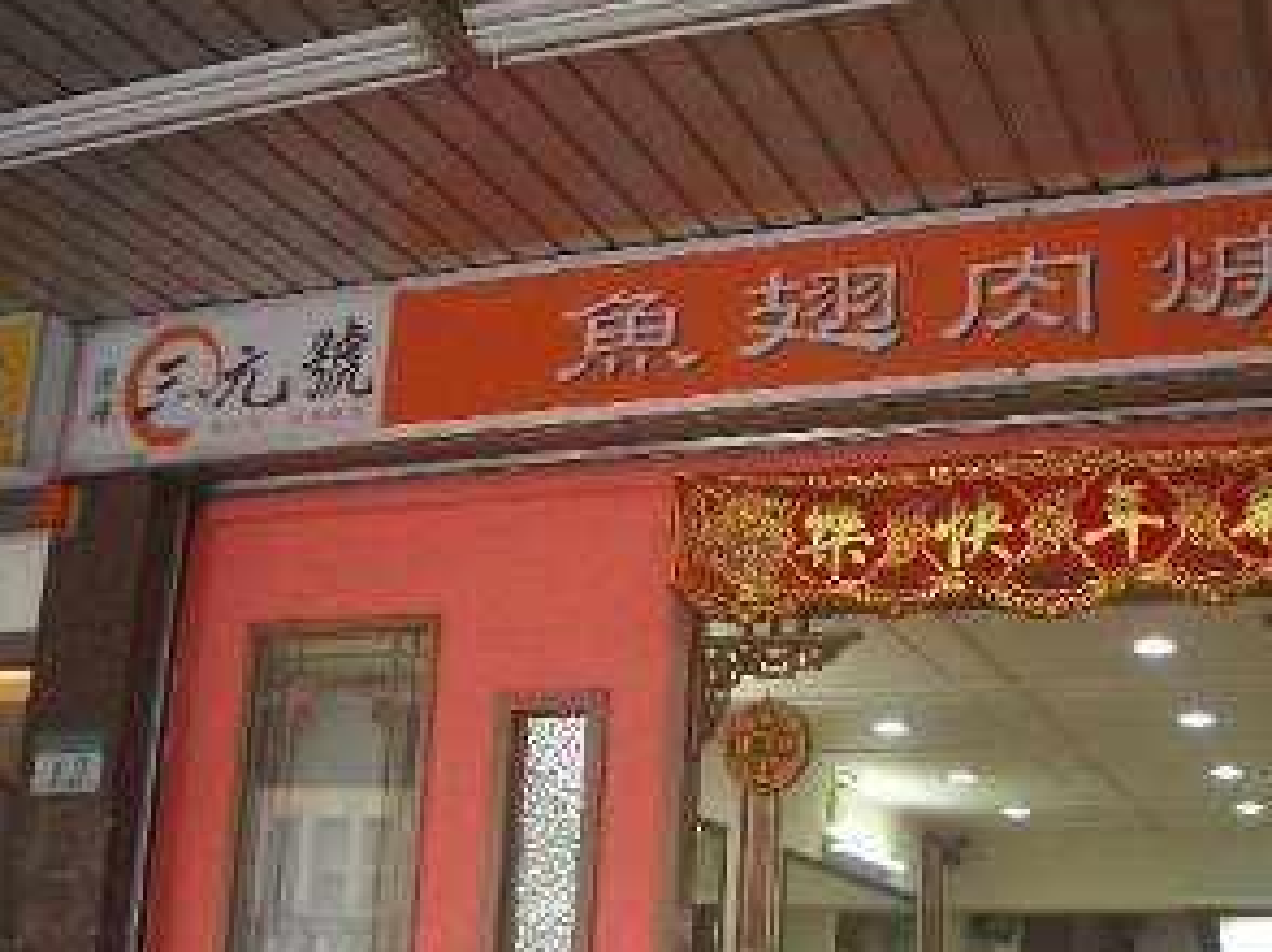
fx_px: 1762
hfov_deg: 39.4
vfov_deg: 30.1
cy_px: 584
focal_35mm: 48
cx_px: 794
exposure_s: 1/40
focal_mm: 5.8
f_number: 2.6
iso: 100
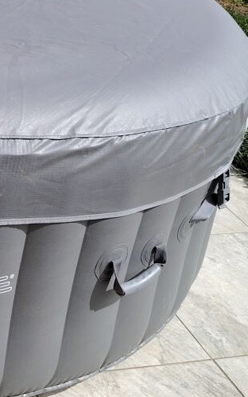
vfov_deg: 30.1
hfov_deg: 17.2
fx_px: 735
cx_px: -130
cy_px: 152
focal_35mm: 68
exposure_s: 1/815
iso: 100
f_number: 1.75
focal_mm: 5.25
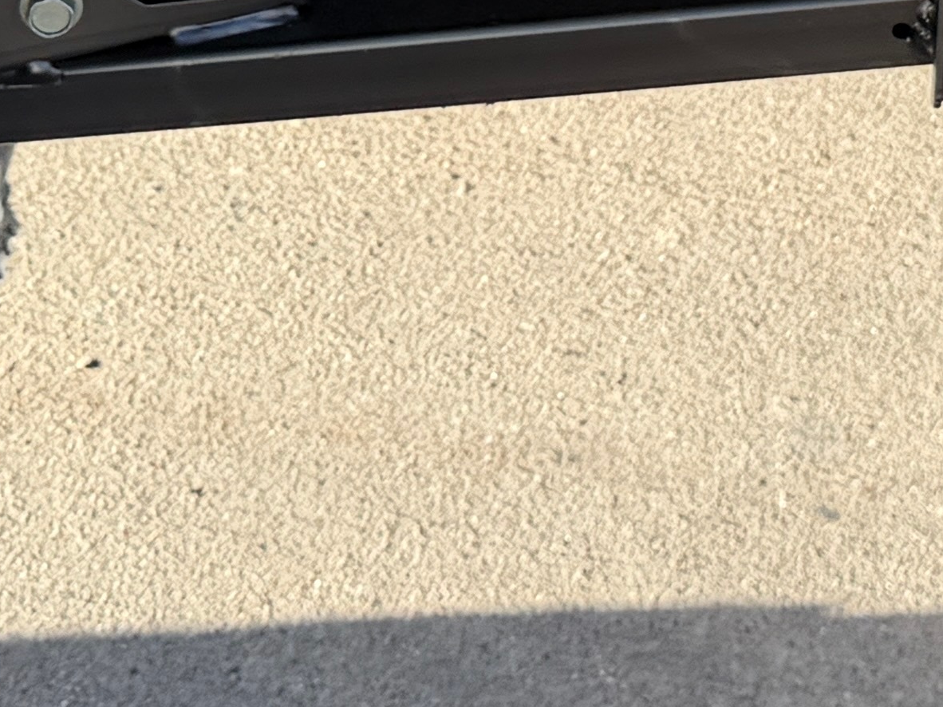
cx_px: 518
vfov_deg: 12.2
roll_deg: -2.5
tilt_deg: -23.1
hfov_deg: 17.0
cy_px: -328
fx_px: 3159
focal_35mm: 116
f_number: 1.78
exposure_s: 1/387
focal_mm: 6.76
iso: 80
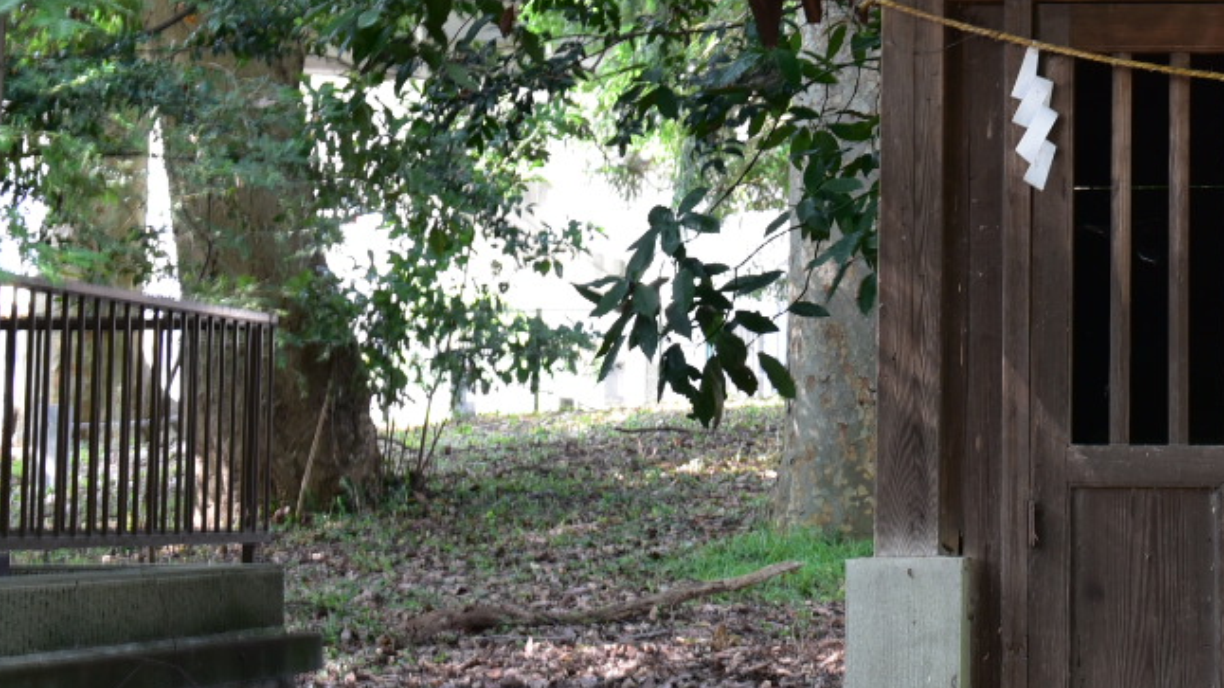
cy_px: 157
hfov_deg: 21.6
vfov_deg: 13.1
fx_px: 2985
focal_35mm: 92
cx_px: 1446
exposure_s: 1/15
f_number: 6.3
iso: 560
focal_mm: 35
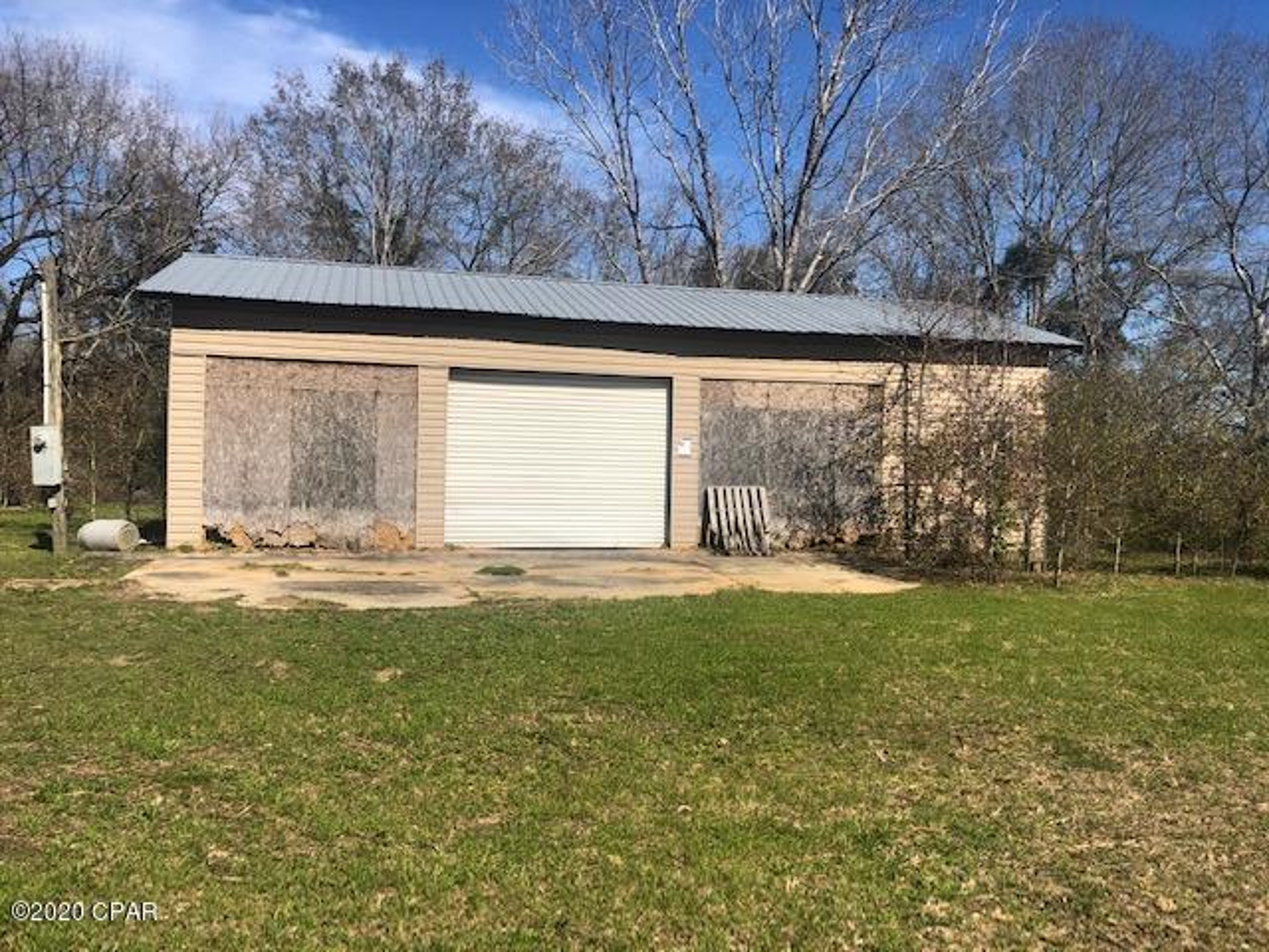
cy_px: 476
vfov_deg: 49.7
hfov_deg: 63.4
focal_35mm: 28
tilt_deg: -2.9
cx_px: 634
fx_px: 1026
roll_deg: -2.3
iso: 25
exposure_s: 1/2667
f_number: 1.8
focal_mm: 3.99
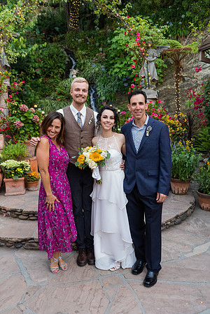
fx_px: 245
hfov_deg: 46.4
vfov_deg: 65.5
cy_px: 157
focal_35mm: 28
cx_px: 105
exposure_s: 1/200
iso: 500
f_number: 3.2
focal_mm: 28
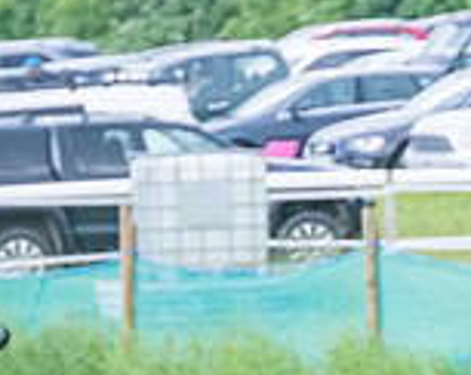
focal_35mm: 840
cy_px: 752
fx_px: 11694
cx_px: -730
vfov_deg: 1.8
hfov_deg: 2.3
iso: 400
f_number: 5
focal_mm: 98
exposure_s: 1/1000
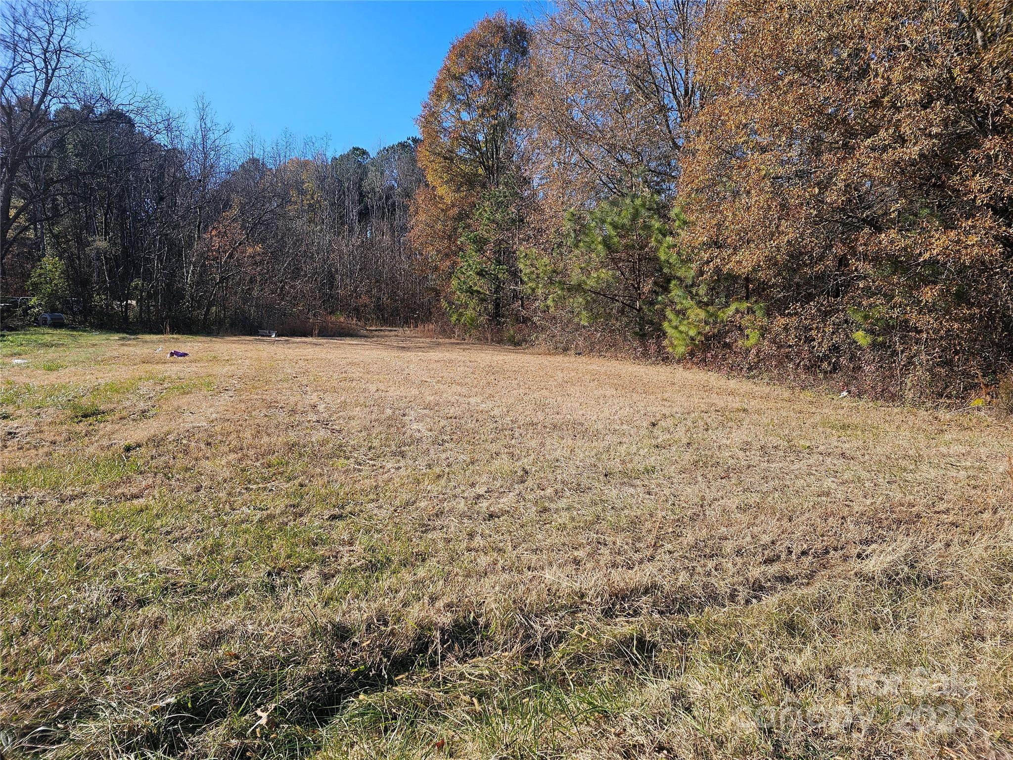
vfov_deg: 58.9
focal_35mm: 23
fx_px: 673
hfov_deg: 73.9
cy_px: 380
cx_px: 506
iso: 10
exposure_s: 1/437
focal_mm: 6.3
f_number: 1.7
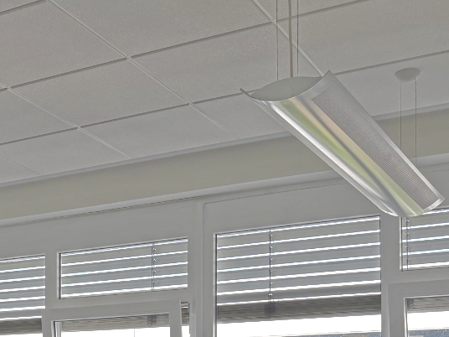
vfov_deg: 20.3
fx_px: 869
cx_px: -21
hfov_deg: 27.0
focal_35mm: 67
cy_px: 423
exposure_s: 1/456
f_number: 1.8
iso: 100
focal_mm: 6.8
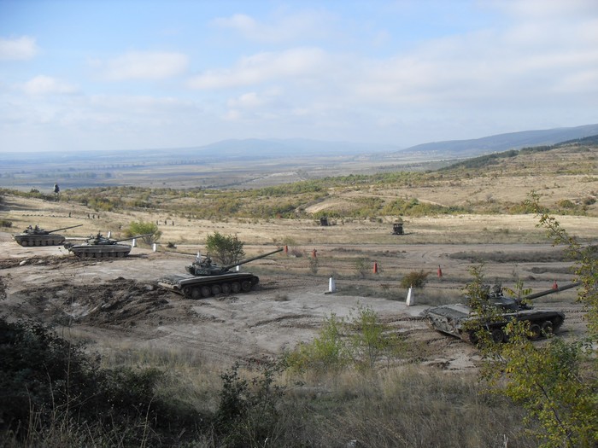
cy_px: 224
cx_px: 299
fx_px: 587
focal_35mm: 34
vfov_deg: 41.8
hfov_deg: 54.0
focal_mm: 6.3
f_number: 7
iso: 80
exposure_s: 1/180
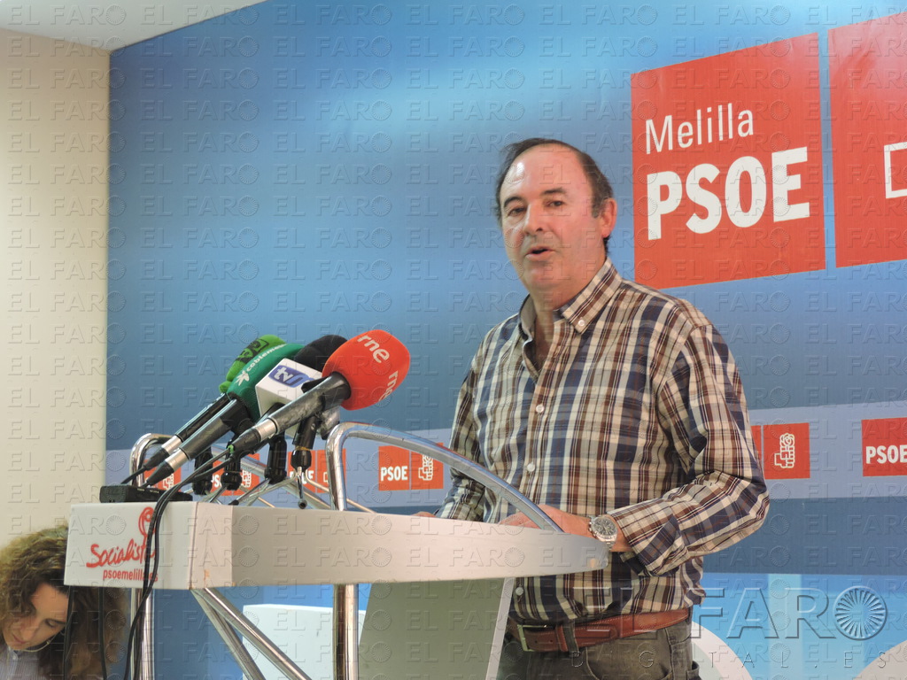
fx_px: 1834
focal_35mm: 70
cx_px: 454
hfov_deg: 27.8
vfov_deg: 21.0
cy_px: 340
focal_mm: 12.5
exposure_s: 1/15
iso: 400
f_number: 3.9
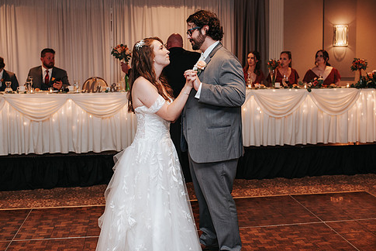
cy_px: 124
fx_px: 470
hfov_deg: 43.6
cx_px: 197
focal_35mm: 45
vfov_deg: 29.9
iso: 1000
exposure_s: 1/160
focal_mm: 35
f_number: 2.8
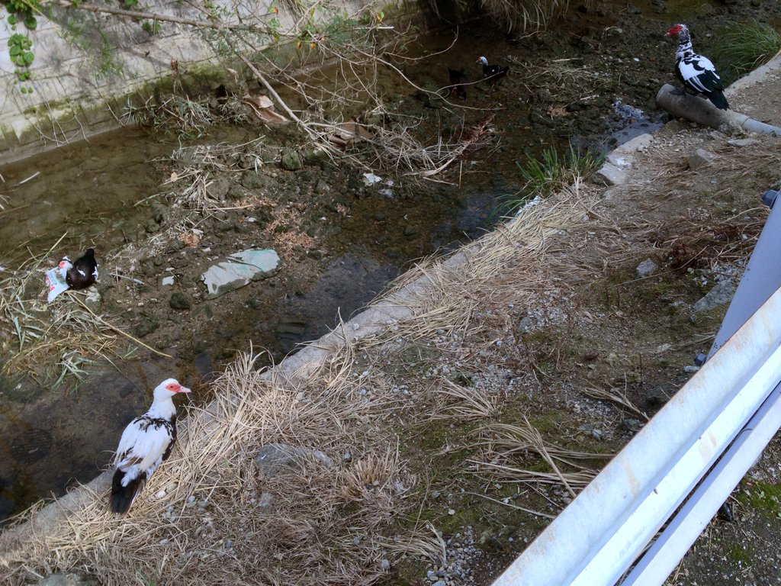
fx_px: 790
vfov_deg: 40.7
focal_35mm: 35
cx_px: 390
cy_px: 293
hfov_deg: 52.6
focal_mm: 4.28
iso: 50
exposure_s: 1/789
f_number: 2.4
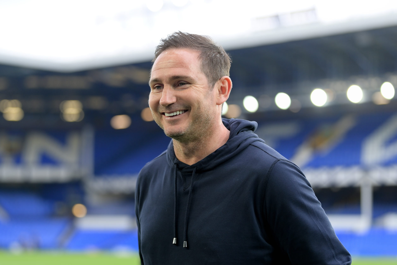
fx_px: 1081
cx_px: 198
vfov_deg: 14.0
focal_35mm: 98
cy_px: 132
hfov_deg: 20.8
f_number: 2.8
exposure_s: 1/640
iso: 640
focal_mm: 98
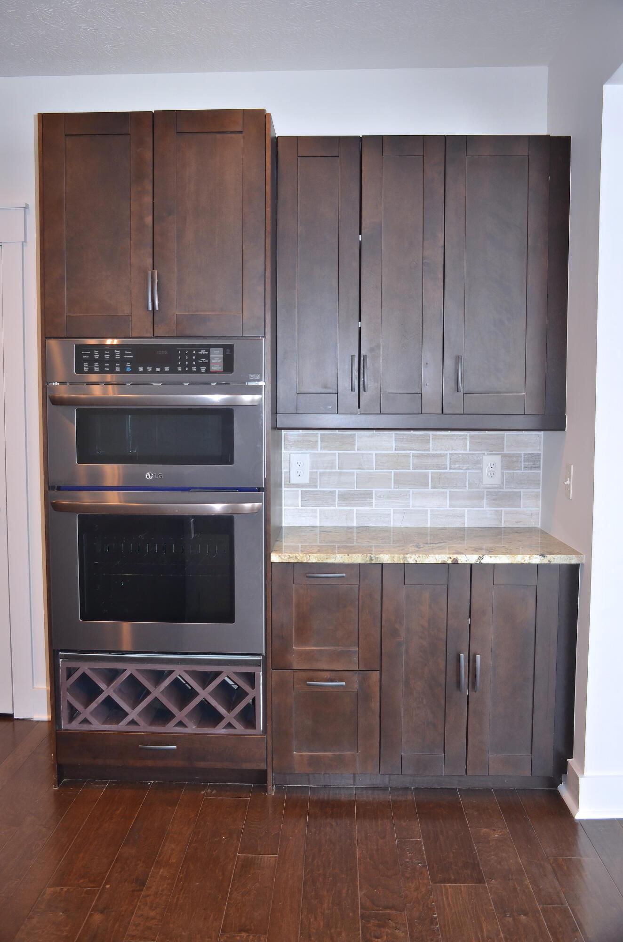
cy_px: 471
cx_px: 312
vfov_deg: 57.3
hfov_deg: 39.8
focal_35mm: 33
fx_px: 861
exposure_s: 1/60
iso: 320
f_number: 3.8
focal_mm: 22
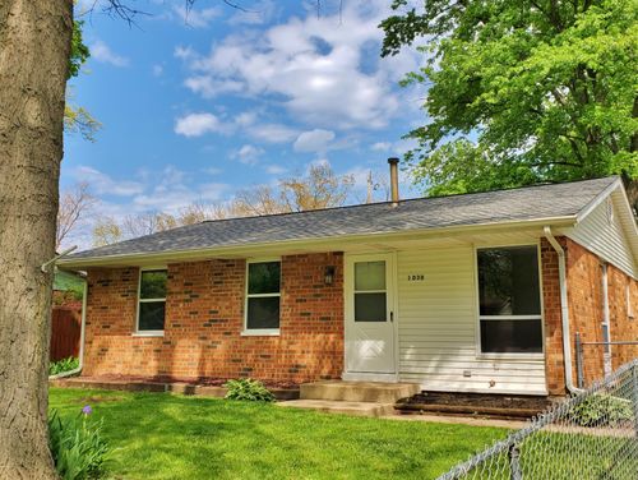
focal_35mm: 26
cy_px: 240
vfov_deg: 53.1
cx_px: 319
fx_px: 480
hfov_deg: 67.3
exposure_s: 1/1663
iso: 50
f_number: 2.4
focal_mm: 4.3
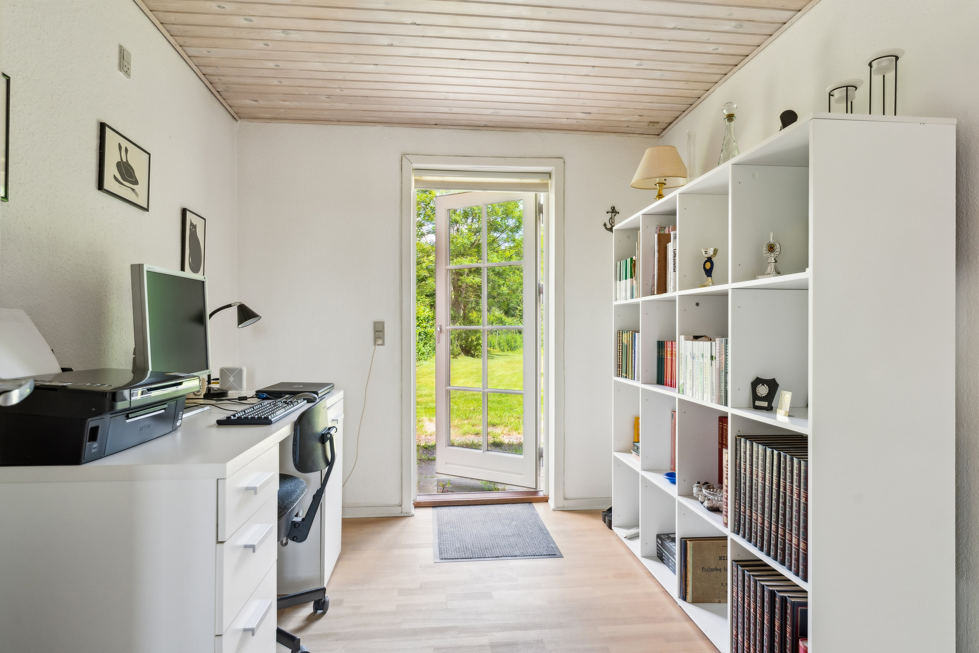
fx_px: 552
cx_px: 490
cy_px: 326
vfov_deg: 61.2
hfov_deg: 83.1
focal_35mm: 20
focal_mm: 20.3
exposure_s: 1/40
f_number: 8
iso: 800
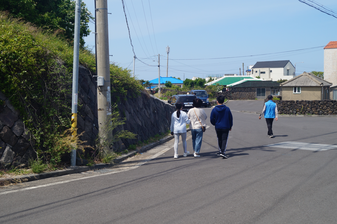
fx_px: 393
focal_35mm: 42
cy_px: 112
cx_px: 168
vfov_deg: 31.8
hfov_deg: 46.4
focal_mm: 28
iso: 100
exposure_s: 1/160
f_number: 13
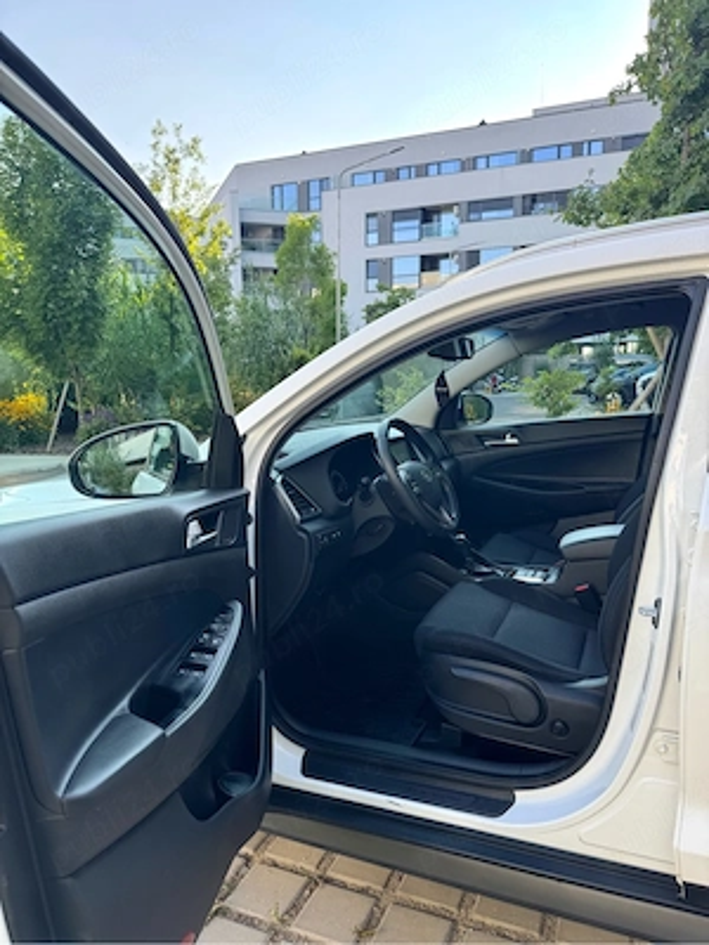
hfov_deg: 56.8
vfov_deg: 71.6
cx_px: 354
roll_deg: +0.6
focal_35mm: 24
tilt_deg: -8.7
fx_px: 655
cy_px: 472
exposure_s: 1/651
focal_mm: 6.76
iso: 80
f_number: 1.78
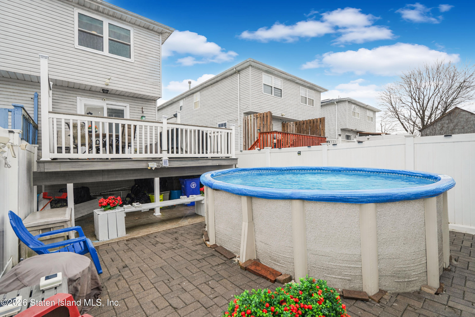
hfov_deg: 96.7
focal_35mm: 16
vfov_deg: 73.7
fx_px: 211
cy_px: 158
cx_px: 238
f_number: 5
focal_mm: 16
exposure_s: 1/100
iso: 100
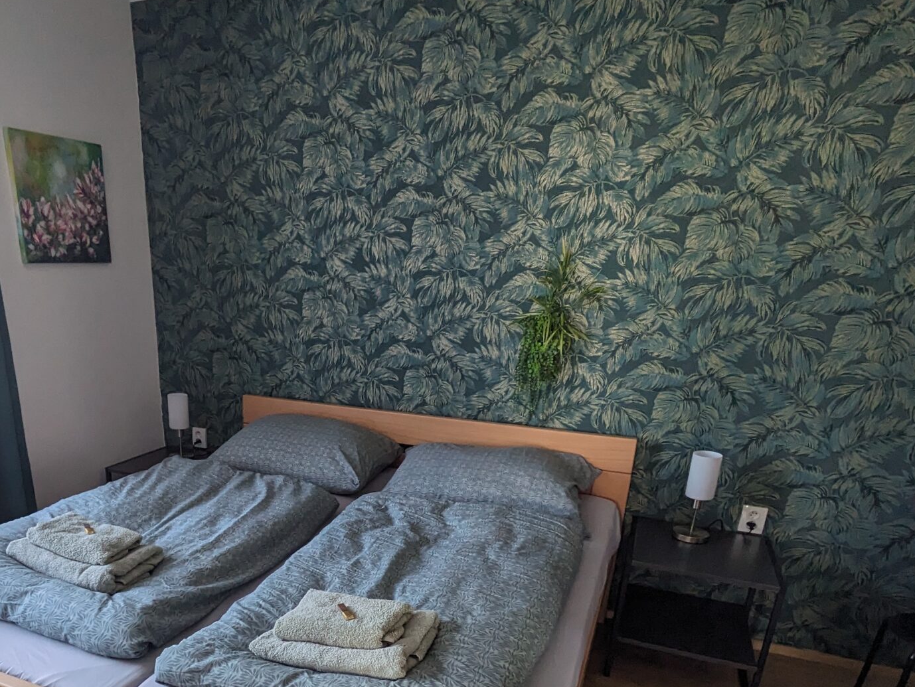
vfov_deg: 50.7
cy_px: 523
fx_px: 688
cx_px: 329
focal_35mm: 26
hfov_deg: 66.0
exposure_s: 1/50
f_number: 2.2
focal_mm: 1.83
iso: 27
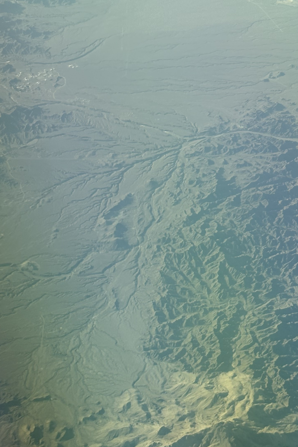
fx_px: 1254
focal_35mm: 101
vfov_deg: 20.2
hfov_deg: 13.4
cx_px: 301
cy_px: 218
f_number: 1.6
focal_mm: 5.96
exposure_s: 1/959
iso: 40
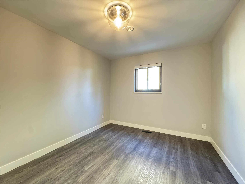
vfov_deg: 85.7
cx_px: 122
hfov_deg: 102.1
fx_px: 99
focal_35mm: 14
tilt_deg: +1.2
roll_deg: -0.2
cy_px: 92
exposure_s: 1/40
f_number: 2.2
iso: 800
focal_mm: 2.22
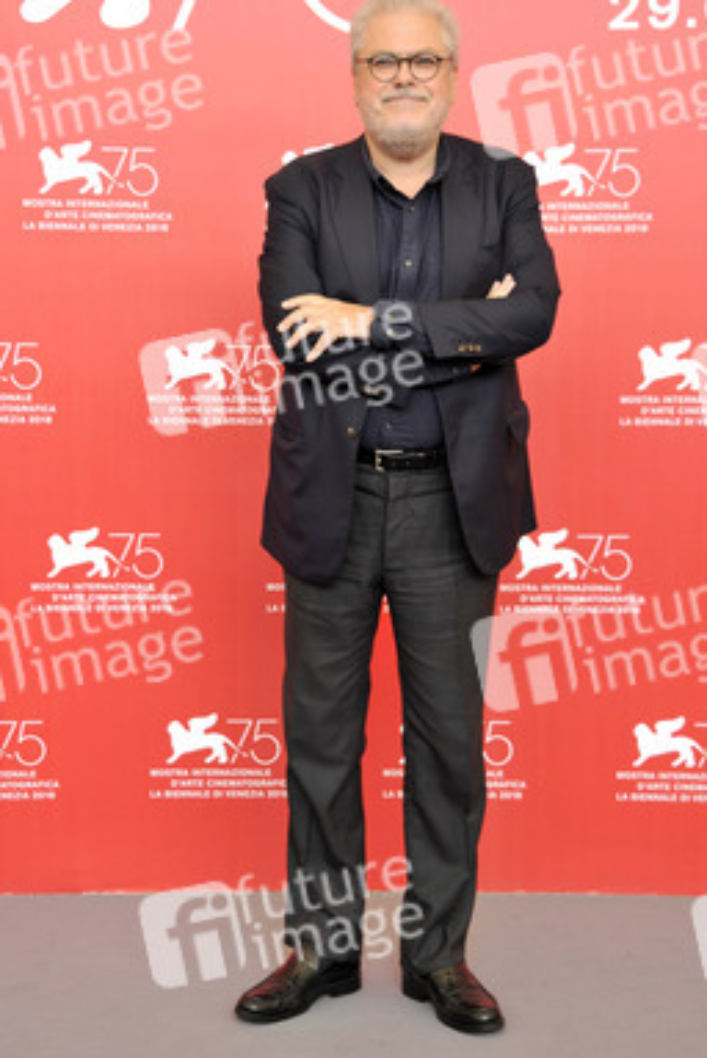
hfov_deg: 19.2
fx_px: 2088
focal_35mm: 71
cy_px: 508
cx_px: 363
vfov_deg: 28.4
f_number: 6.3
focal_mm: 68
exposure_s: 1/320
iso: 1000
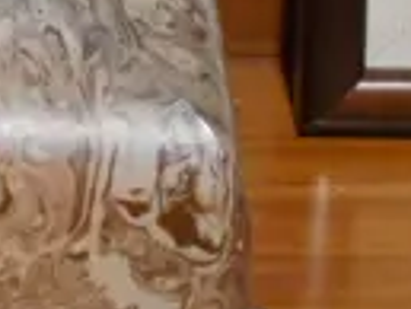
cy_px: -334
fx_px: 4540
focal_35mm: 382
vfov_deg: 3.9
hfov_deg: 4.9
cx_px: -828
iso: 2000
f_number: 9
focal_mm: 24
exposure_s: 1/60
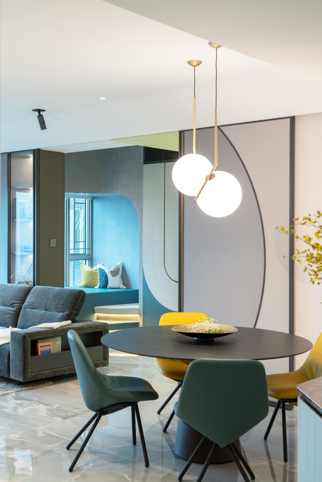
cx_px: 161
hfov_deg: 29.2
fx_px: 617
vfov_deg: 42.7
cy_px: 241
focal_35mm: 46
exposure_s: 1/20
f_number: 6.3
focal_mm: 46
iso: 640
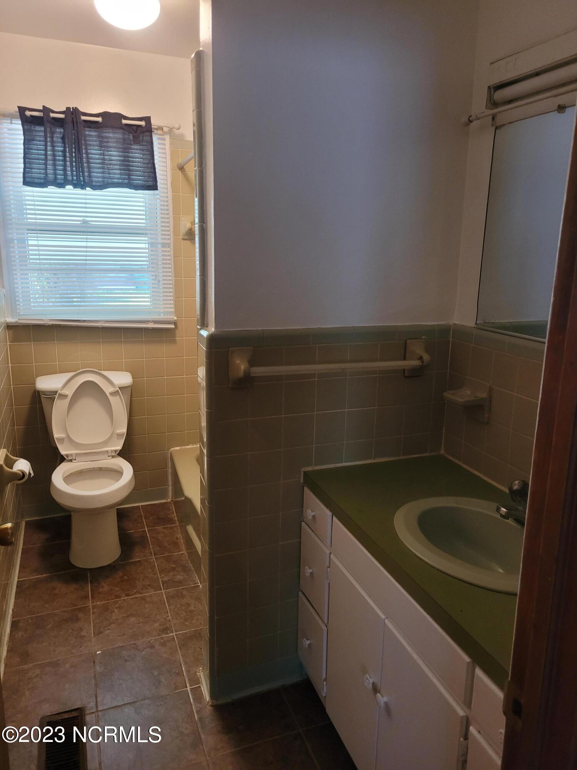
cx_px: 288
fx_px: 578
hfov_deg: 53.1
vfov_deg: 67.3
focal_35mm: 26
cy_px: 385
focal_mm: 5.4
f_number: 1.8
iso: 250
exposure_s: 1/40
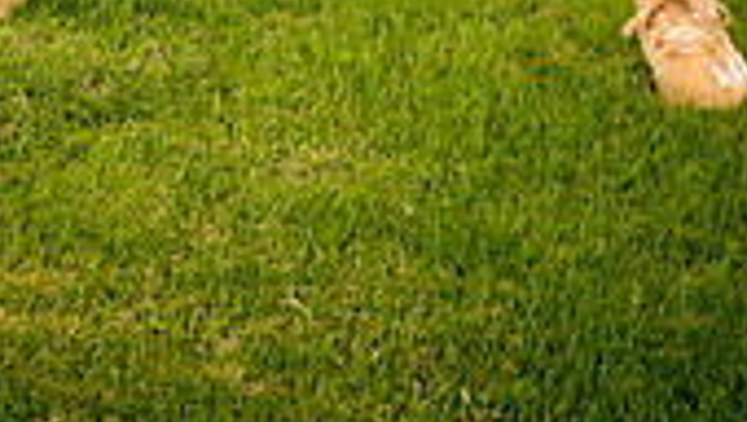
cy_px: -541
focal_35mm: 119
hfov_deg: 18.0
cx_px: 268
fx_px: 2359
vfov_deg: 9.3
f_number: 4
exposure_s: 1/250
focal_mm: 43
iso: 200
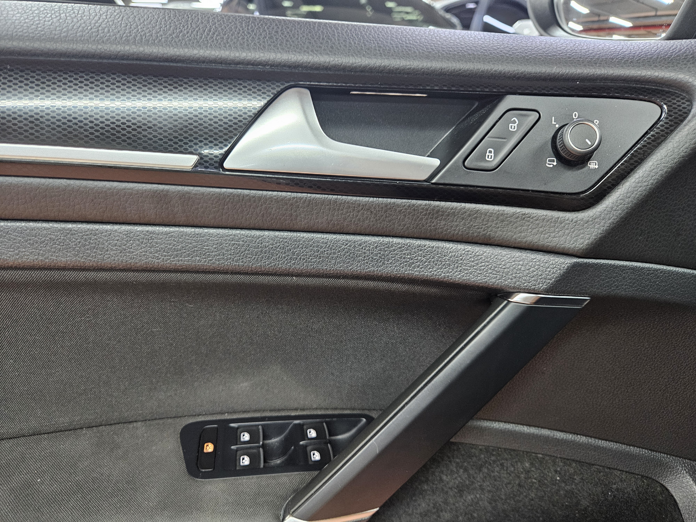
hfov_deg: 73.9
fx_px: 462
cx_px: 348
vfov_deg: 58.9
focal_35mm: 23
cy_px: 261
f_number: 1.8
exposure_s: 1/60
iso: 640
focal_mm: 5.4
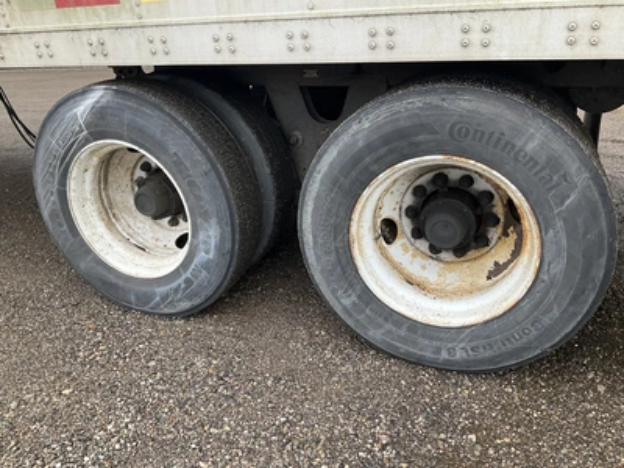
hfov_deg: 61.7
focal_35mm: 29
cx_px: 312
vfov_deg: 48.2
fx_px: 523
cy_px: 234
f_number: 1.8
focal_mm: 3
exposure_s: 1/303
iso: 25
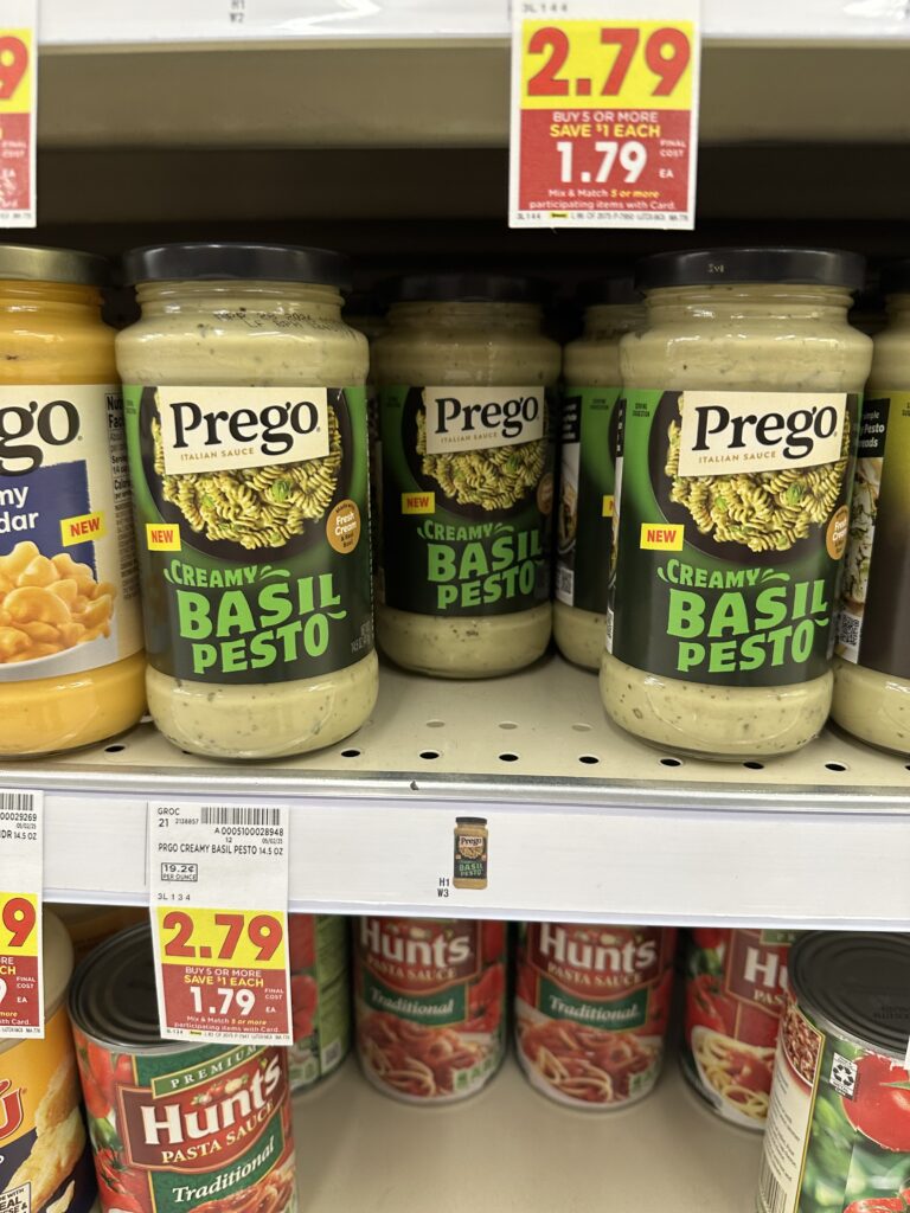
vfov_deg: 71.6
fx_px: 841
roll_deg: +0.6
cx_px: 455
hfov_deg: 56.8
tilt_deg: -16.4
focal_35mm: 24
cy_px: 606
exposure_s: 1/62
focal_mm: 6.86
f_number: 1.78
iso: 200
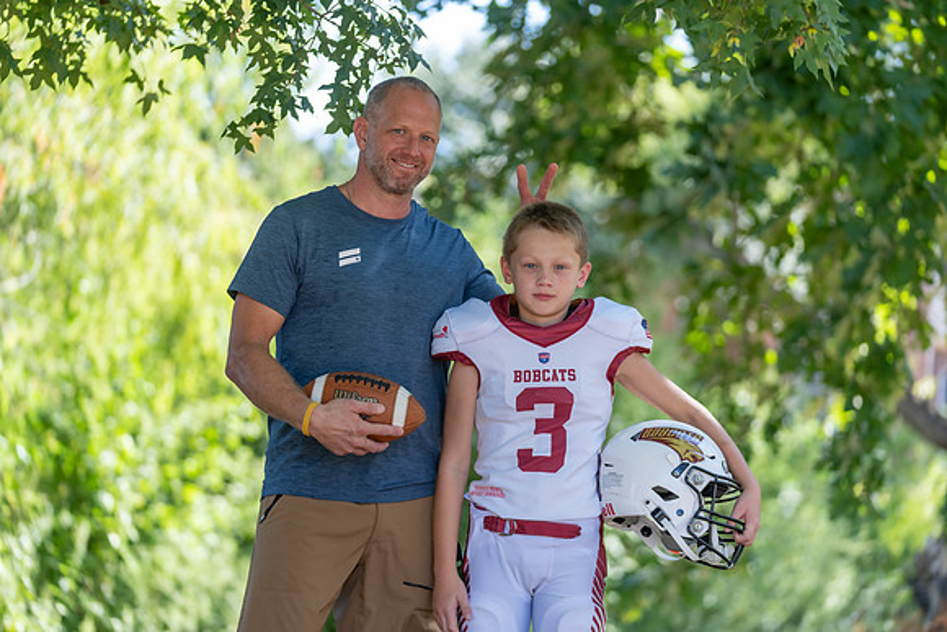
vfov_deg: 11.7
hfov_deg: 17.5
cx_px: 474
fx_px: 3078
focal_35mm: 117
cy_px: 316
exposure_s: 1/320
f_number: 2.8
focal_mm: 117
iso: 160
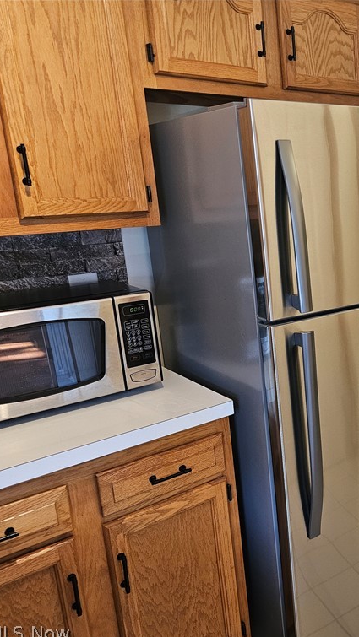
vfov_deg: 58.0
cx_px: 415
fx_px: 575
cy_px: 323
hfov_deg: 30.3
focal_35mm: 34
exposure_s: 1/120
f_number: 1.7
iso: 400
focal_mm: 6.3
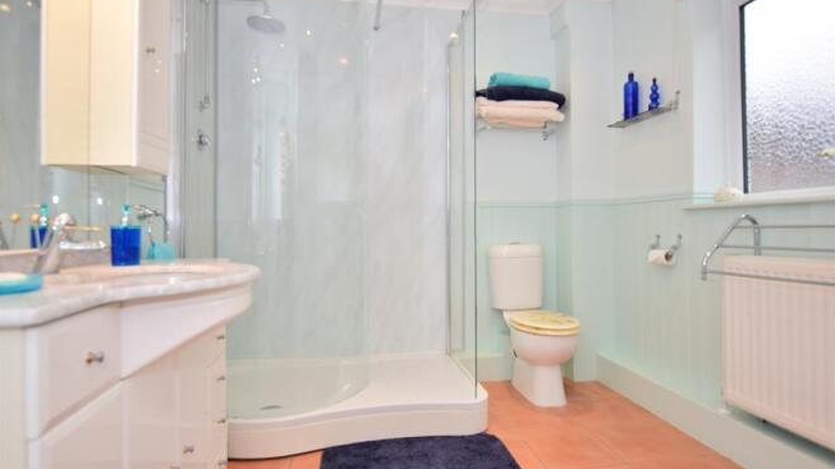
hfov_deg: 85.2
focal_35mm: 21
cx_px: 417
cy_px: 228
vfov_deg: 54.6
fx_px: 454
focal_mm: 13
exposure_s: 1/50
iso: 200
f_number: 5
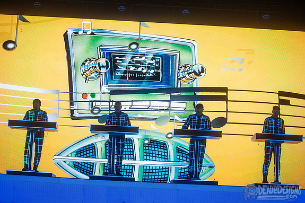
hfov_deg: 24.2
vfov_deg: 16.3
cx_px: 155
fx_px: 711
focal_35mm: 84
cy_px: 100
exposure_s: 1/320
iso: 2500
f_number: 3.2
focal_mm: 80
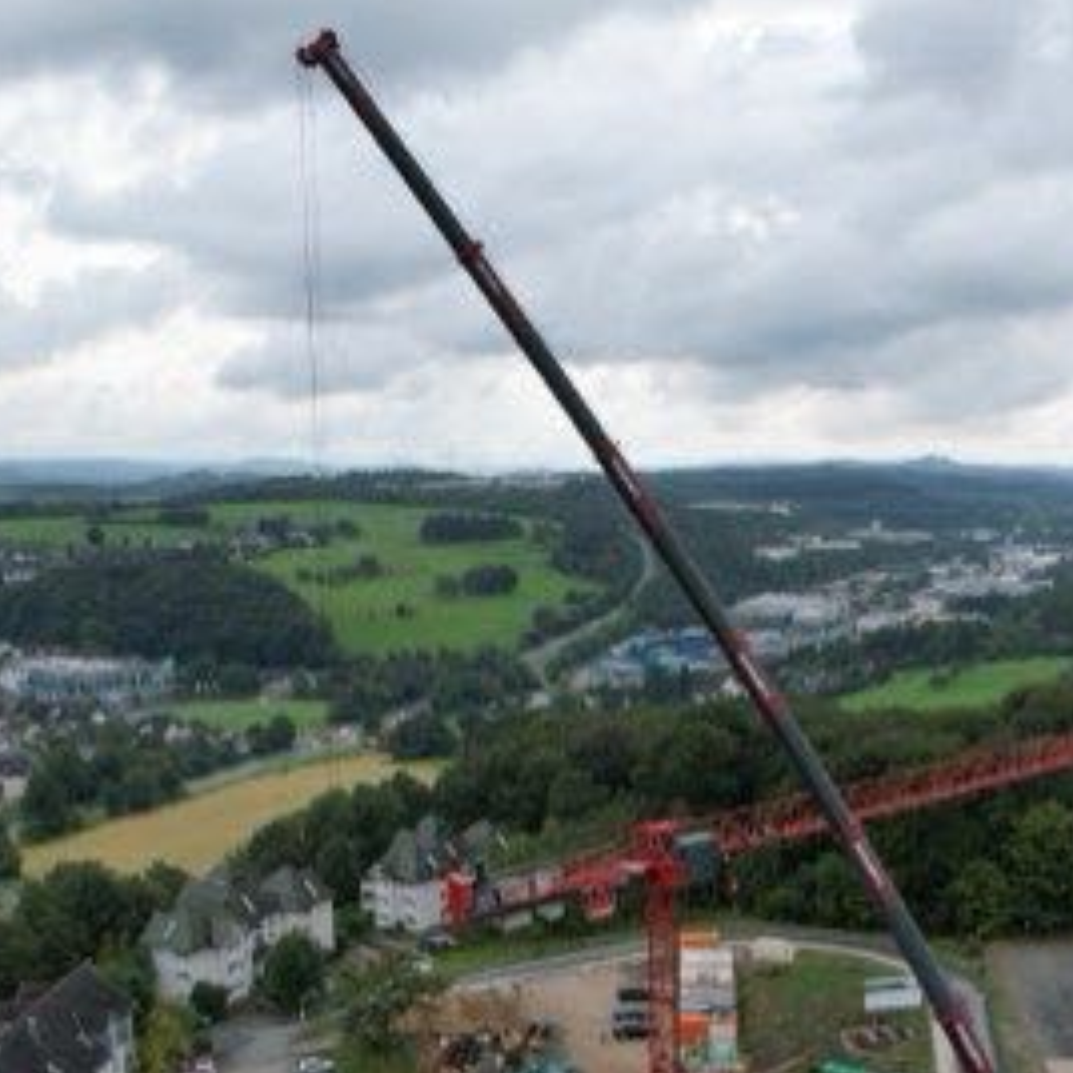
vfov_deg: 42.1
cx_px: 641
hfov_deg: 42.6
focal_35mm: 39
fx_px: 1368
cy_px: 735
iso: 100
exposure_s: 1/1000
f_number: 2.8
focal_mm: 8.38
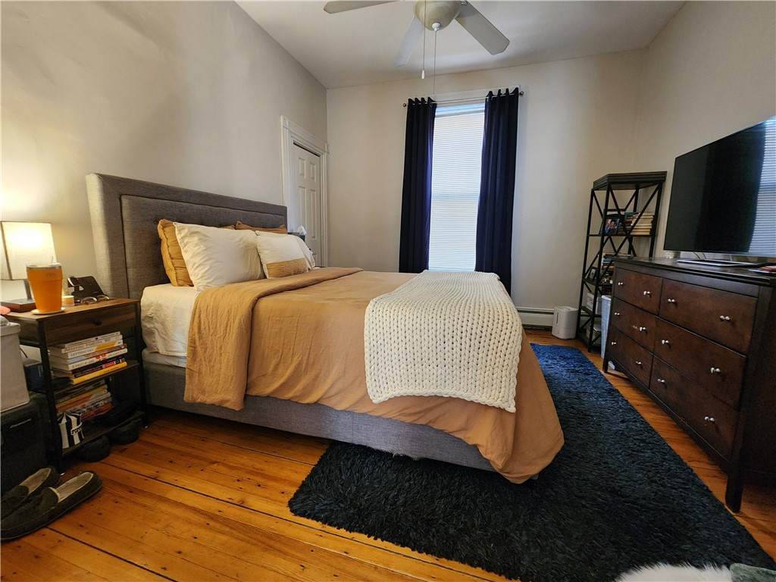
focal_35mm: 13
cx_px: 388
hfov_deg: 106.2
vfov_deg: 89.9
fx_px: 291
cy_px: 291
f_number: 2.2
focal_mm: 2.2
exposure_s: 1/30
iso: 400
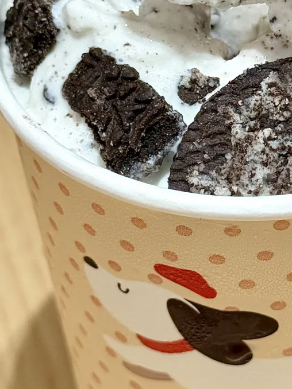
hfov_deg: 14.4
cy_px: 133
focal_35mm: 102
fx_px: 1148
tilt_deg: -45.8
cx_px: 251
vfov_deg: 19.2
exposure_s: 1/311
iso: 80
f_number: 1.78
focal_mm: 6.76
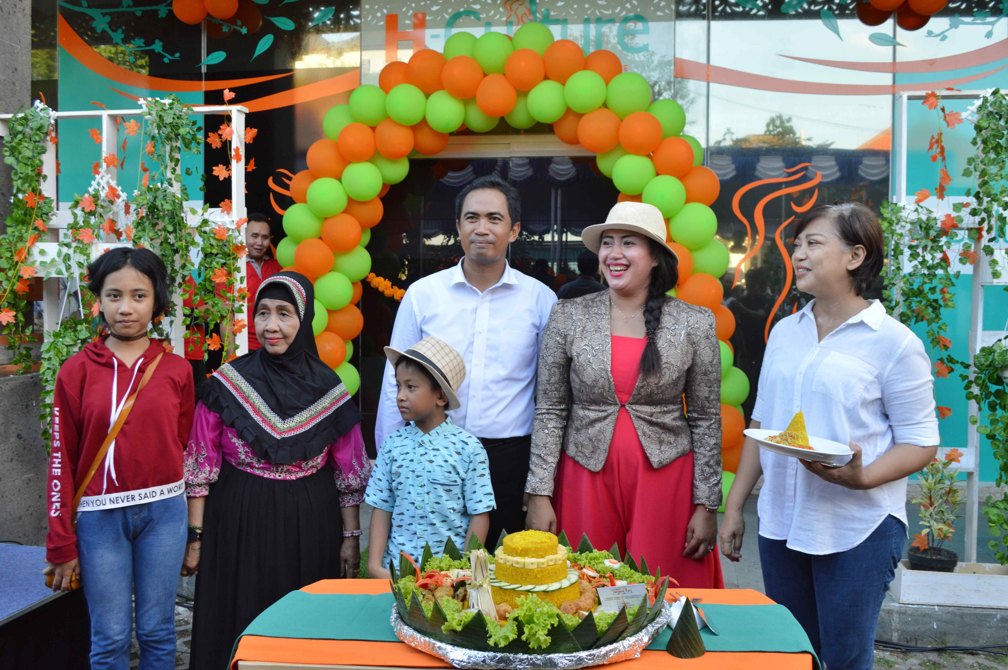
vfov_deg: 39.9
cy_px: 335
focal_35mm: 33
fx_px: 923
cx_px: 504
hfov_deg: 57.3
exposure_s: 1/100
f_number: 5.6
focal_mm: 22
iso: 400
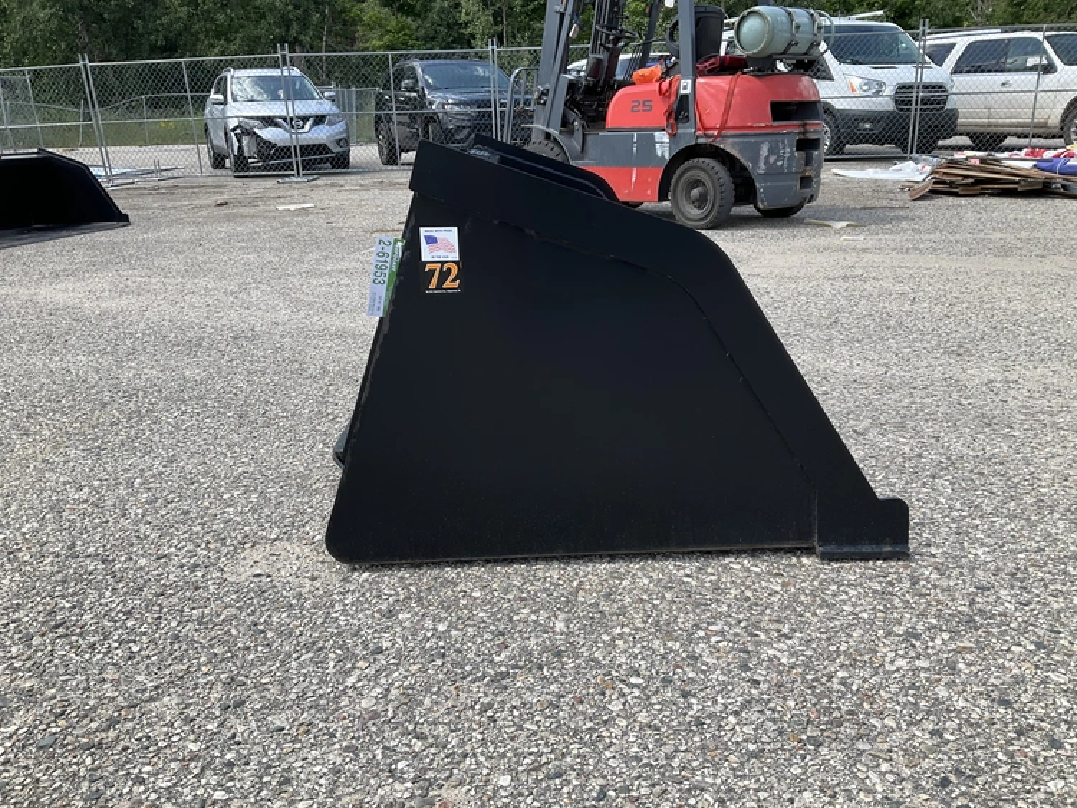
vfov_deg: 48.3
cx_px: 538
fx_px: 903
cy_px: 404
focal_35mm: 29
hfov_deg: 61.6
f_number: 1.8
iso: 25
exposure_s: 1/869
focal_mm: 3
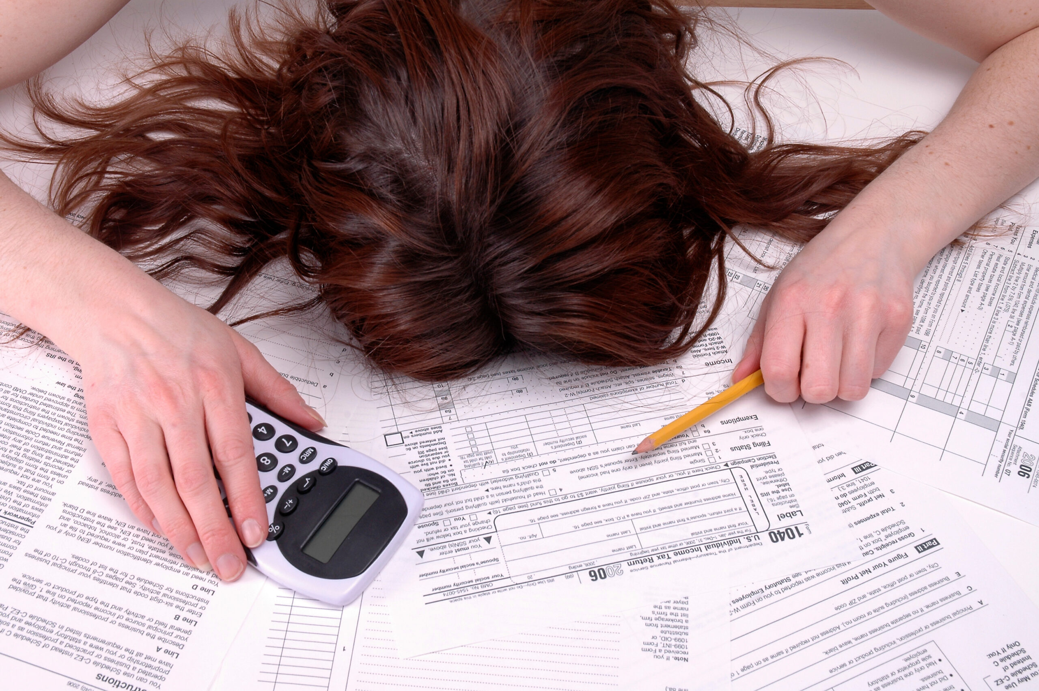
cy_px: 346
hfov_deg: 38.9
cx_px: 520
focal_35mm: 51
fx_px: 1471
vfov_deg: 26.4
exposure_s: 1/500
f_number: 14
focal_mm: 34
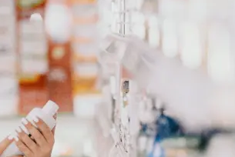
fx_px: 1398
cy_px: 133
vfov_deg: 6.4
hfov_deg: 9.5
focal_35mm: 214
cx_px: 6
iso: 500
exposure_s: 1/200
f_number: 2
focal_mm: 85
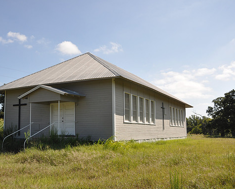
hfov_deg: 47.8
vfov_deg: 39.2
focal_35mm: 38
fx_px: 264
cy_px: 94
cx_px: 100
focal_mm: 22
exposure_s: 1/200
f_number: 7.1
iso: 200
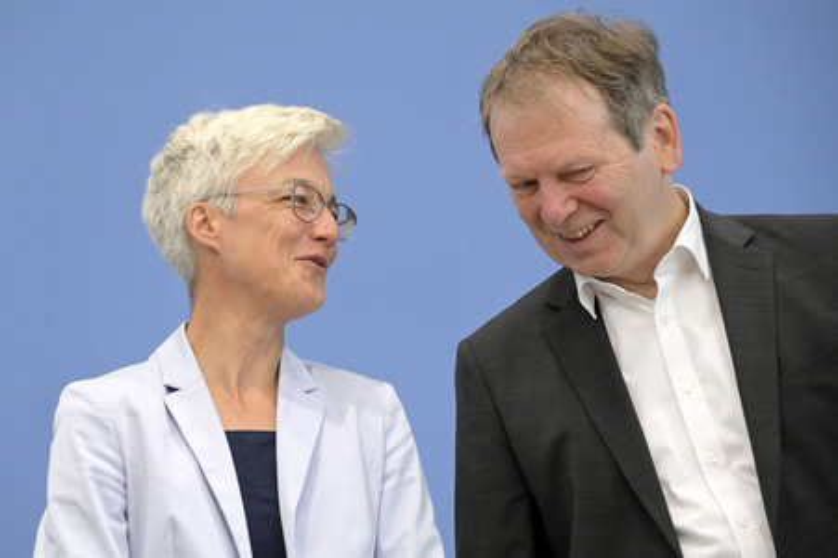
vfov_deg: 9.4
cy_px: 279
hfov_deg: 14.2
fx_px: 3373
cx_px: 419
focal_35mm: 145
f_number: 5.6
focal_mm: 145
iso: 5000
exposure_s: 1/640
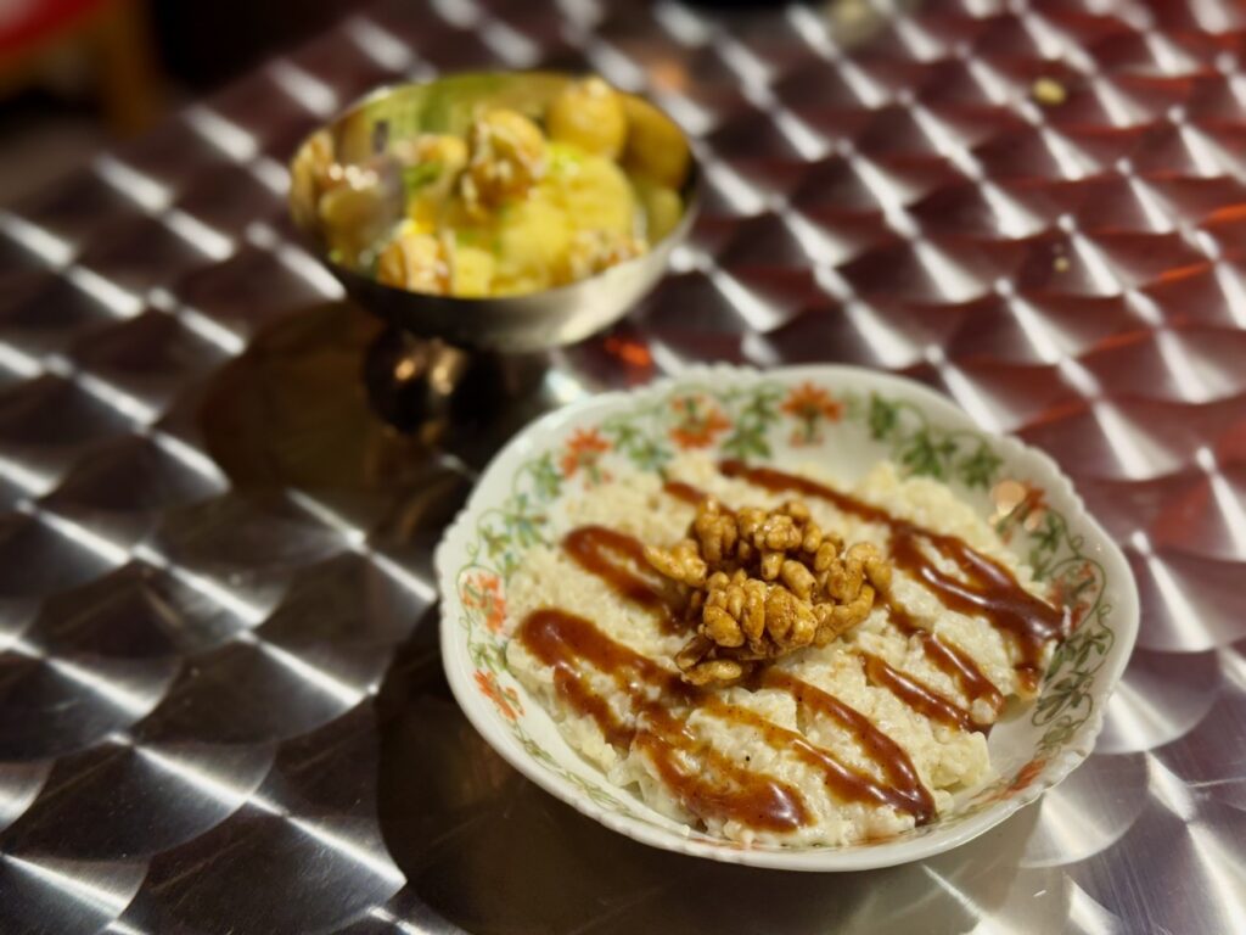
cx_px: 623
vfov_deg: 30.3
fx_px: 1728
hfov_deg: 39.7
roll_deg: -1.3
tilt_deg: -40.4
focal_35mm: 48
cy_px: 468
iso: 160
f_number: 1.78
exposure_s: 1/100
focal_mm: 6.76
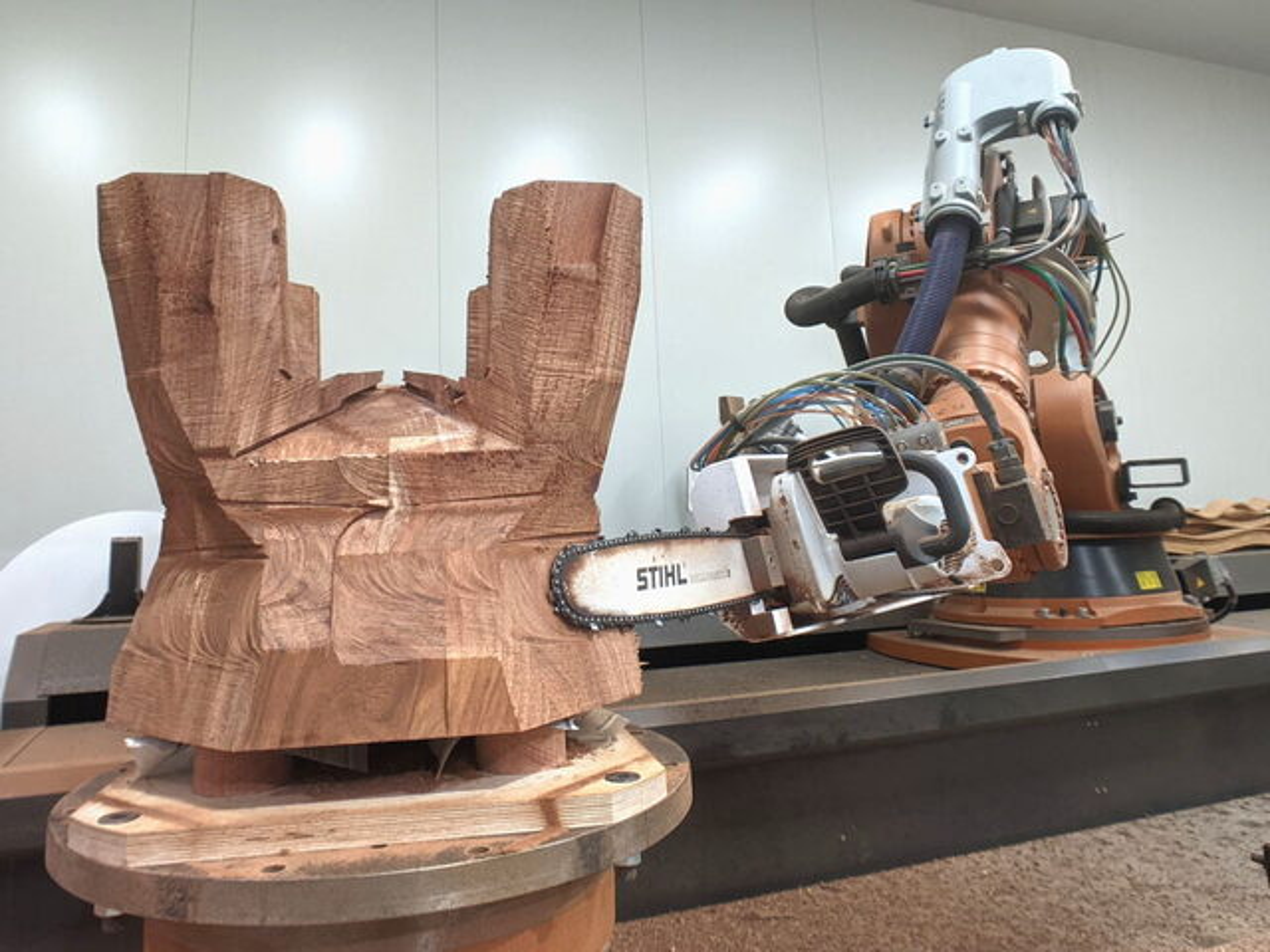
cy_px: 476
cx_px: 635
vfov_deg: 51.4
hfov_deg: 65.3
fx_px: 991
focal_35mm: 27
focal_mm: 4.44
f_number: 1.8
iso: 290
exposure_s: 1/60
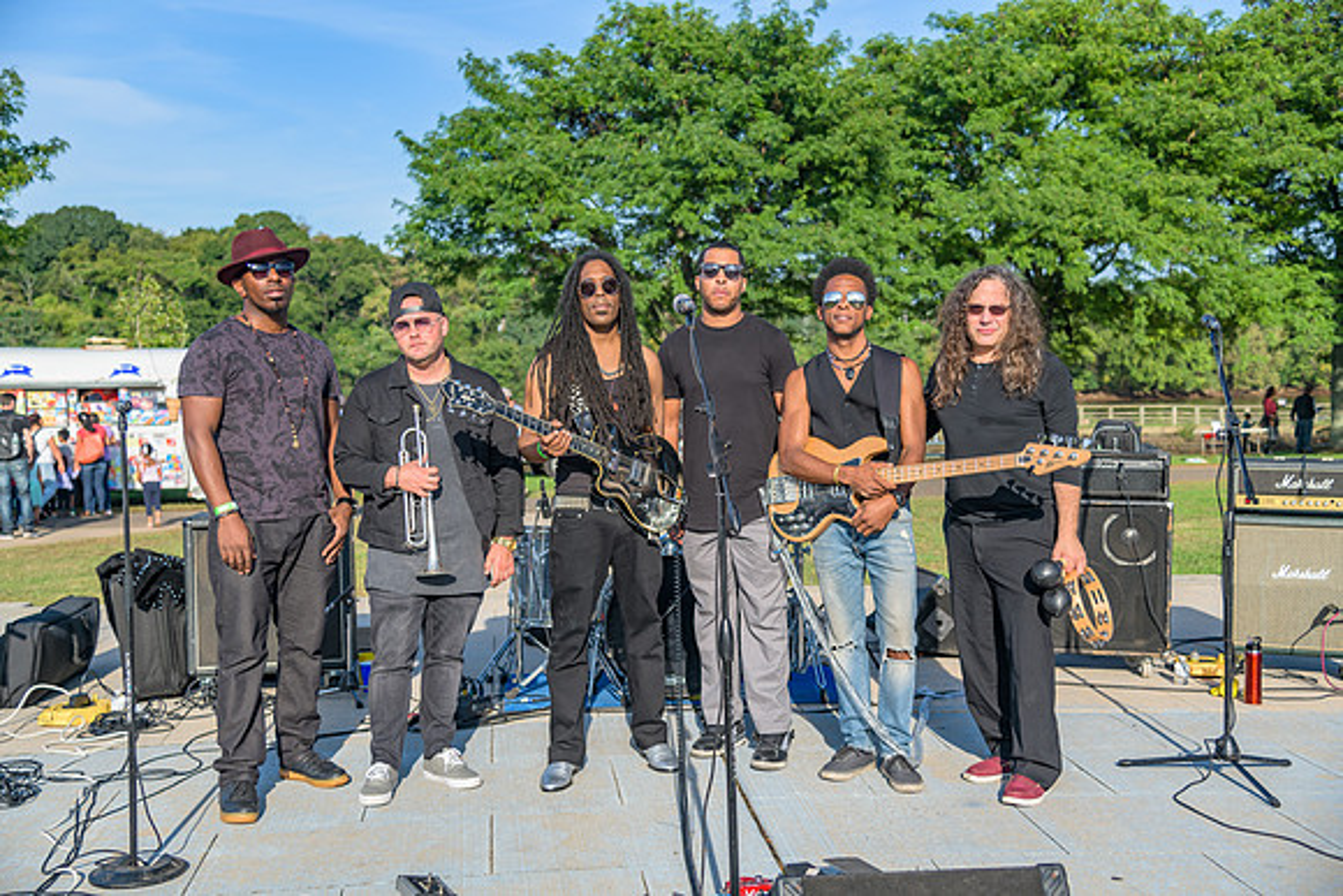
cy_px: 448
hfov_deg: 44.5
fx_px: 1642
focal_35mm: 44
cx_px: 672
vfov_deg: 30.5
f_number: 4
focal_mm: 44
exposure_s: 1/200
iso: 64
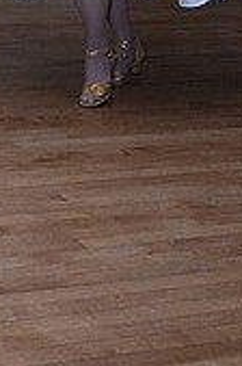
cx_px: -122
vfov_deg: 16.2
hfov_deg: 11.2
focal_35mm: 117
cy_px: -167
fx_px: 1185
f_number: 13
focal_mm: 34
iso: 5000
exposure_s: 1/200
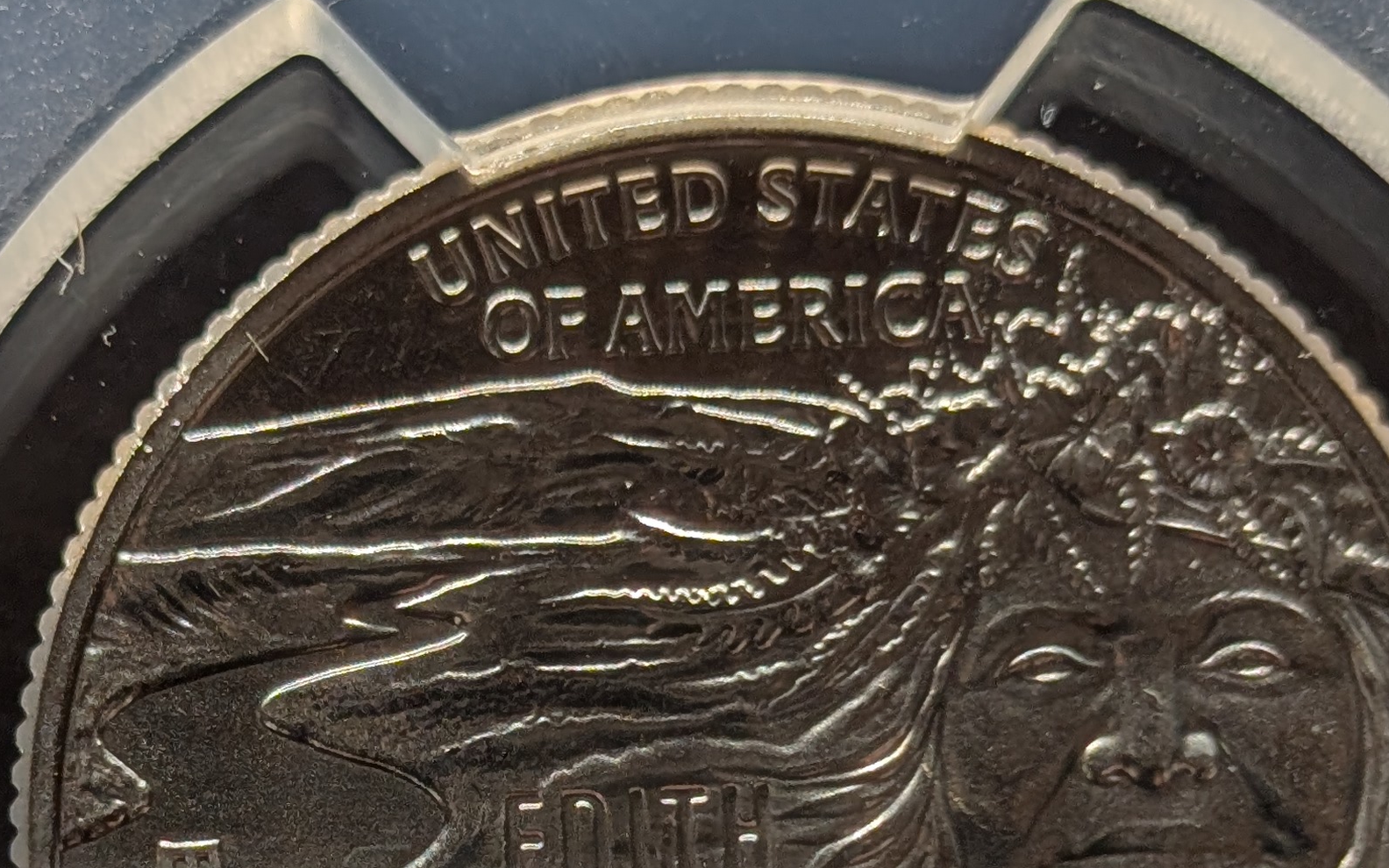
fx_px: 5073
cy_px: 826
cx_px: 524
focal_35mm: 134
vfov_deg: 9.7
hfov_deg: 15.6
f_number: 1.68
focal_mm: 6.9
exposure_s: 1/63.9
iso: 25
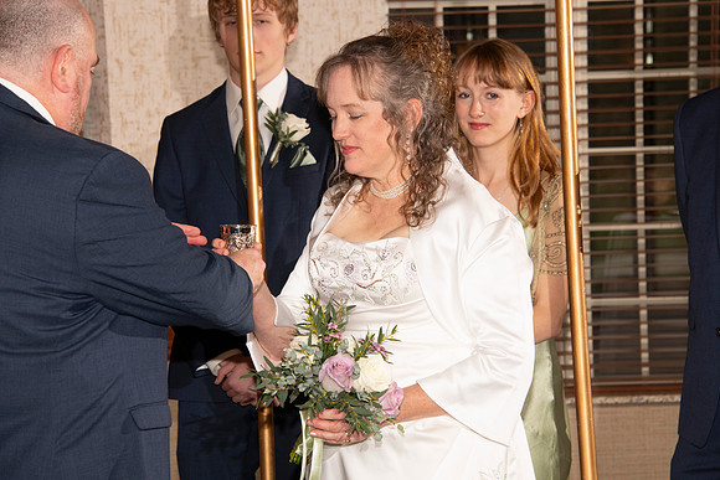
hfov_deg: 14.2
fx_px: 2901
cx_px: 360
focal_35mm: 145
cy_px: 240
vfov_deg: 9.5
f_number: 9
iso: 1000
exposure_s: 1/160
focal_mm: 145
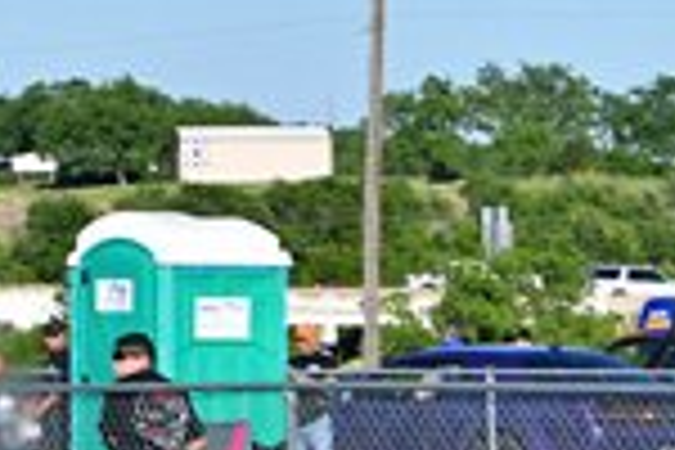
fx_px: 6562
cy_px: 486
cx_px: -396
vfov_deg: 3.9
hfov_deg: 5.8
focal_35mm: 350
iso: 200
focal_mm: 70
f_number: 5.6
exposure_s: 1/1250
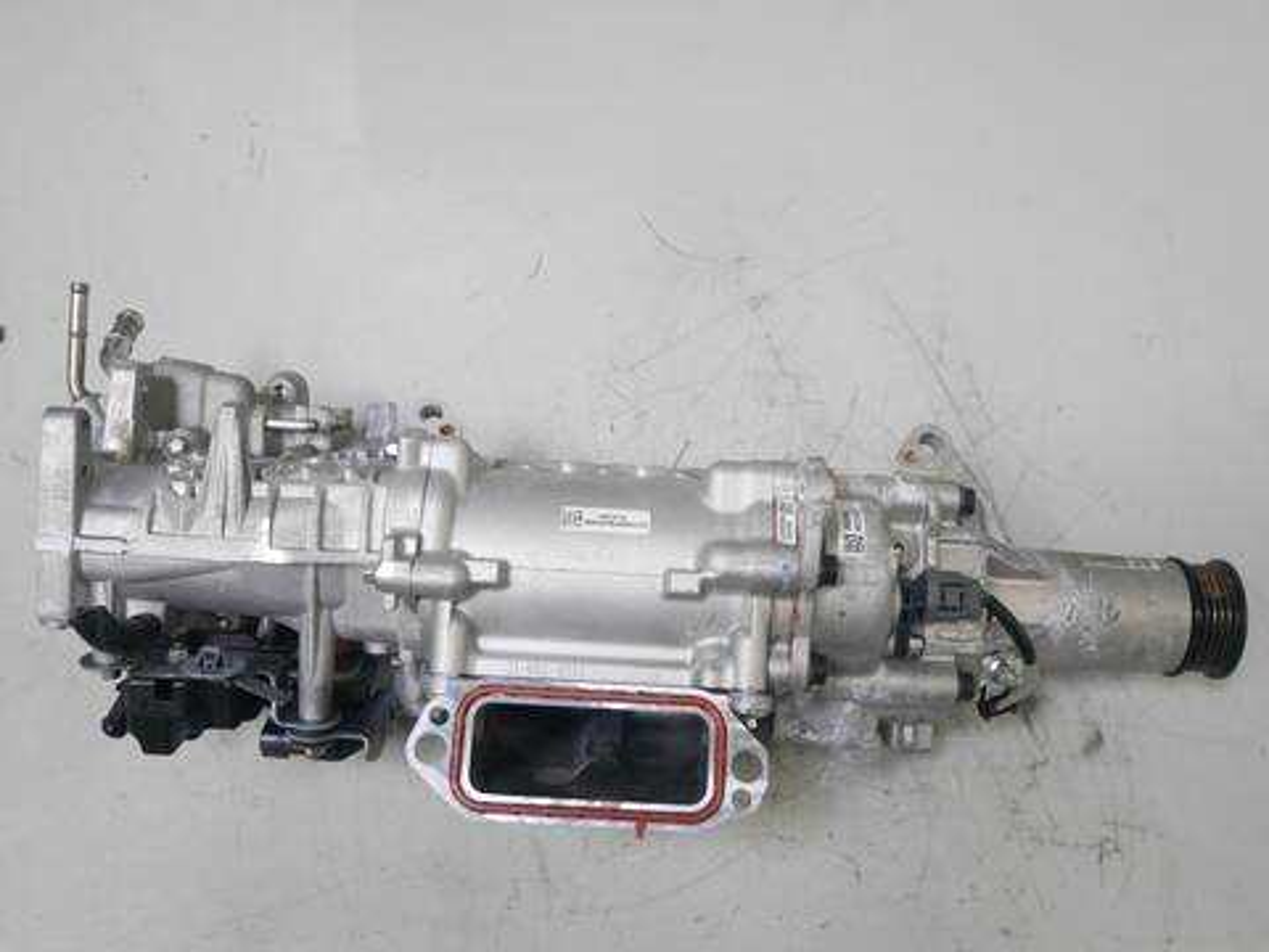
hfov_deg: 54.0
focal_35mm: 34
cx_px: 634
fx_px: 1246
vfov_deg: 41.8
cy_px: 476
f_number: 4.1
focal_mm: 17
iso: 800
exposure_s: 1/60
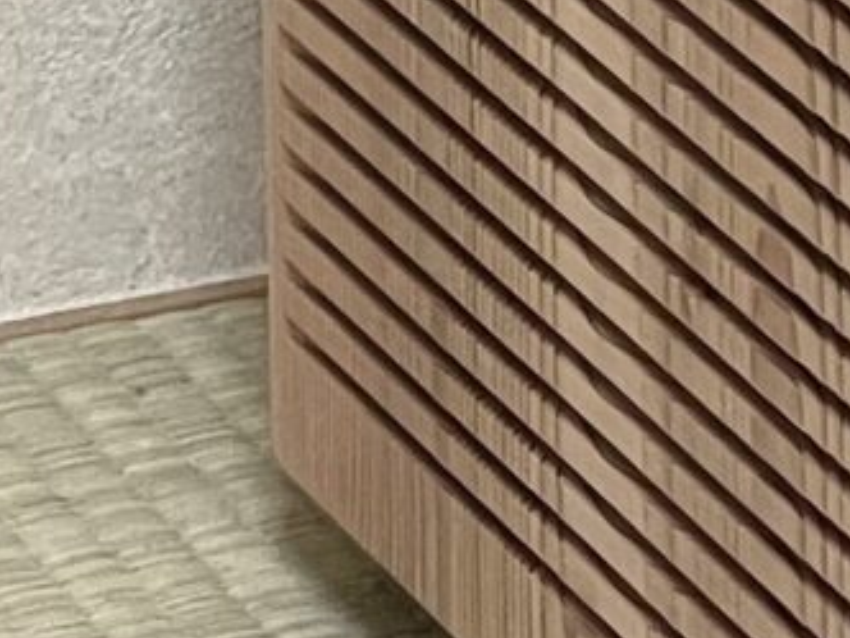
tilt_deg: -16.5
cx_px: 1651
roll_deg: -0.2
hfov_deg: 4.9
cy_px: -853
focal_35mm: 401
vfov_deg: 3.7
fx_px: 9847
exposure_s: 1/60
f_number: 2
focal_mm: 6
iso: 250
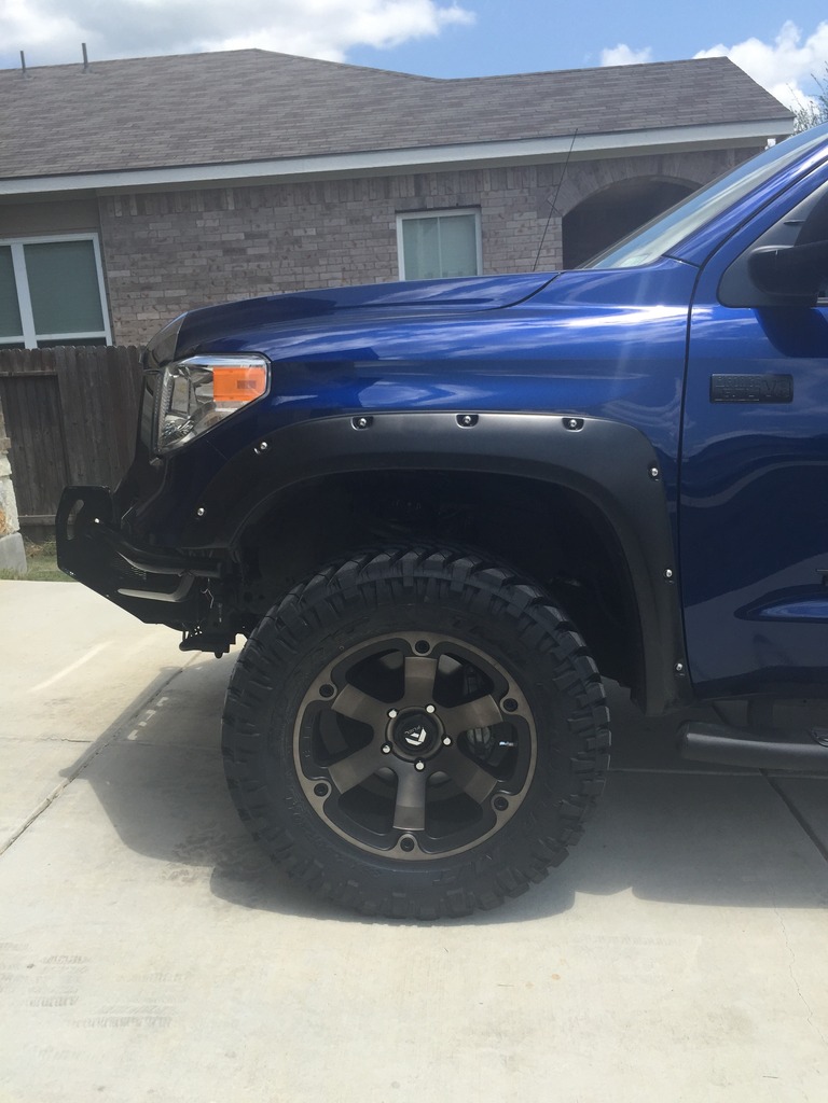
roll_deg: +3.1
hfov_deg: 48.2
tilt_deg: -8.7
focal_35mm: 29
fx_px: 925
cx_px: 414
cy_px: 552
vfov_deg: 61.7
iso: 32
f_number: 2.2
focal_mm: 4.15
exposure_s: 1/1319
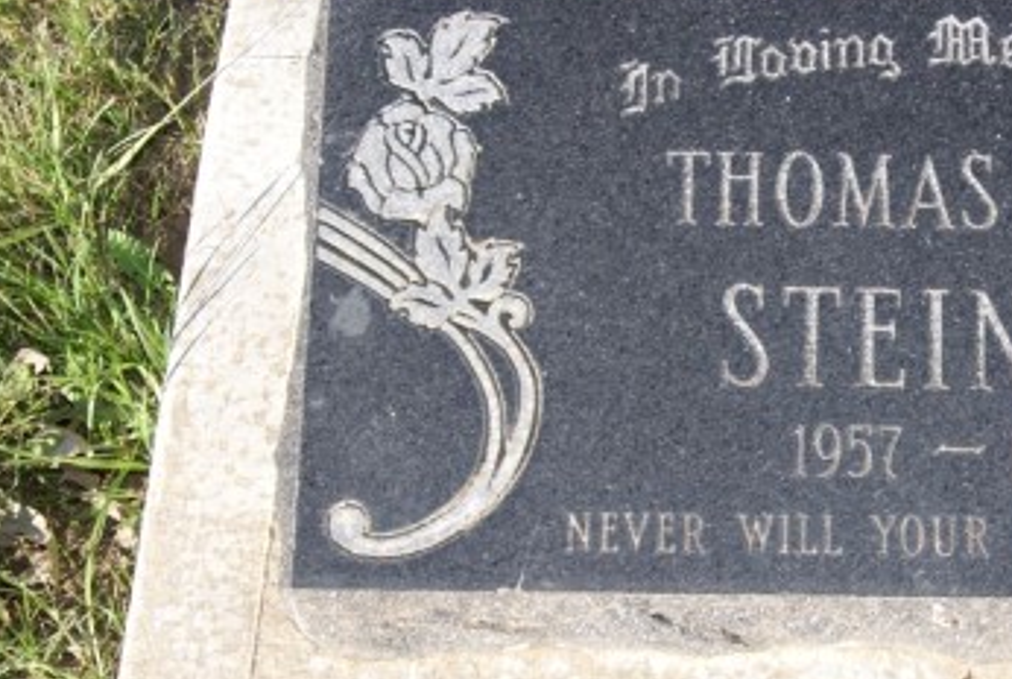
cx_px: 863
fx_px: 2394
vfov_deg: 16.1
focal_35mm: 85
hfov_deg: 23.4
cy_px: 408
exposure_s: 1/100
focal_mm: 28
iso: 100
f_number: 6.3
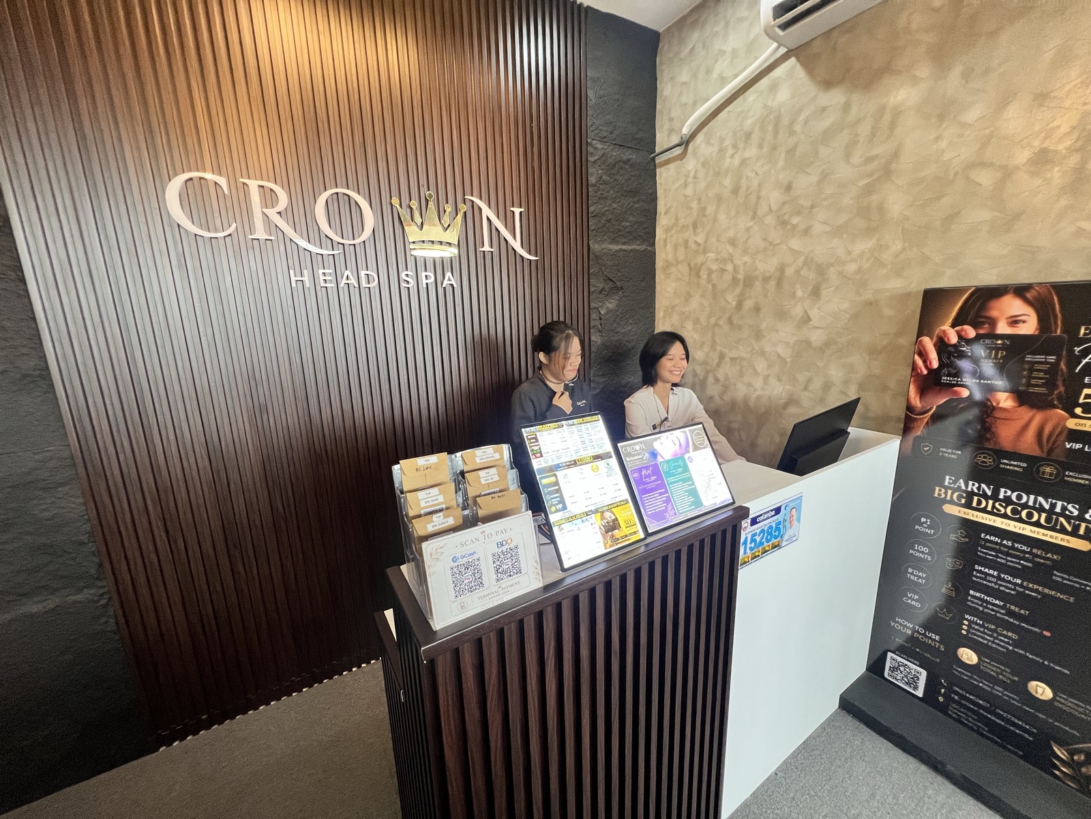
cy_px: 410
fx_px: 410
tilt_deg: -12.6
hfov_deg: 106.2
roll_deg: +2.6
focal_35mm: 13
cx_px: 546
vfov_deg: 89.9
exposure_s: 1/120
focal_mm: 1.57
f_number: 1.8
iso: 200
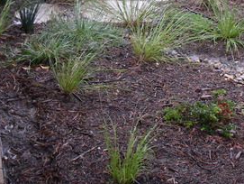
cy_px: -1
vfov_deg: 18.7
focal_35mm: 77
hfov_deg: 25.2
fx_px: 543
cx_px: 163
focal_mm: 6.3
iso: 80
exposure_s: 1/50
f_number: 3.3
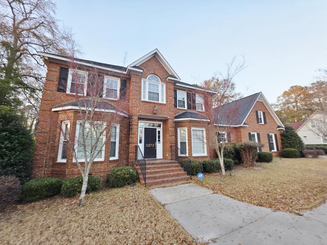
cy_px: 122
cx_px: 164
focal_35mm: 13
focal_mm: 2.2
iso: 50
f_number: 1.9
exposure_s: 1/120
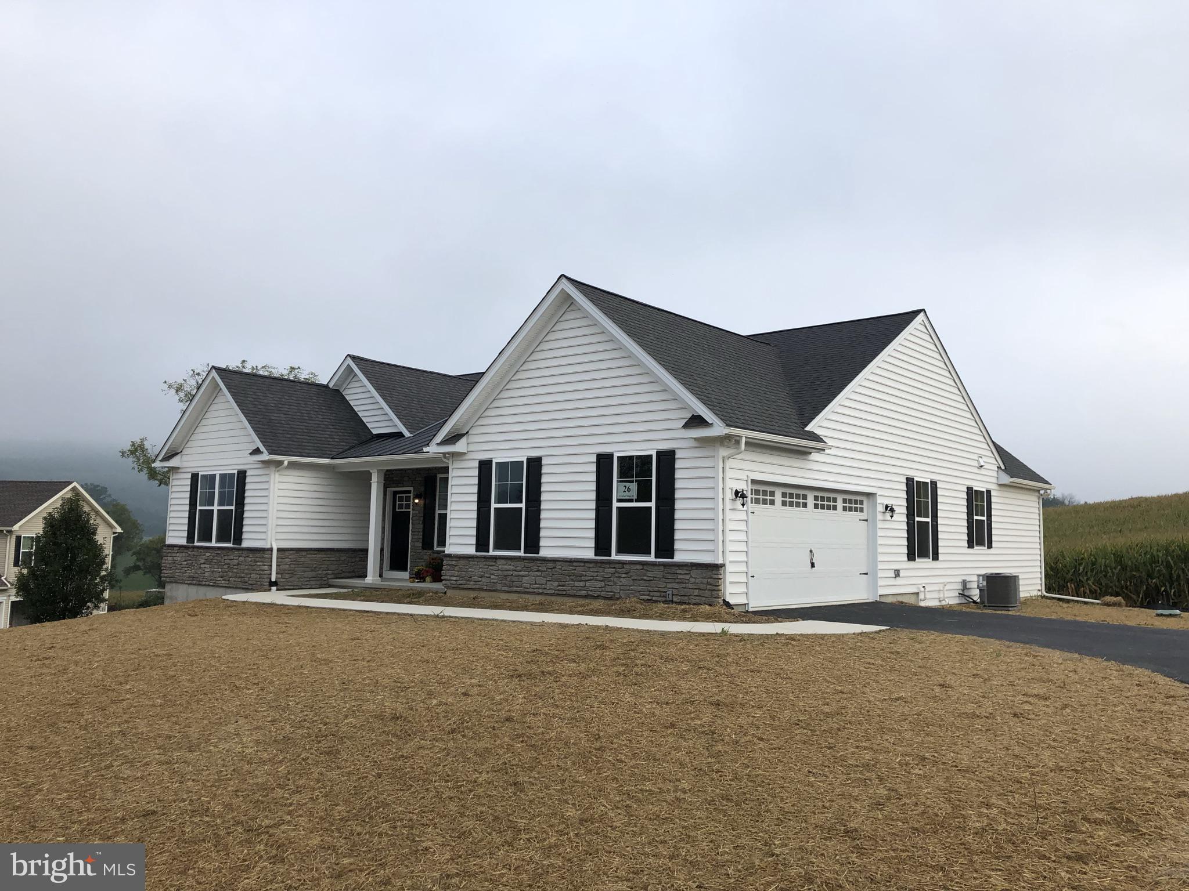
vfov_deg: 49.7
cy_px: 446
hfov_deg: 63.4
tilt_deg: +5.0
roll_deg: -0.1
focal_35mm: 28
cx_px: 594
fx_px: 962
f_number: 1.8
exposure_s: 1/941
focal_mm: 4
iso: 20
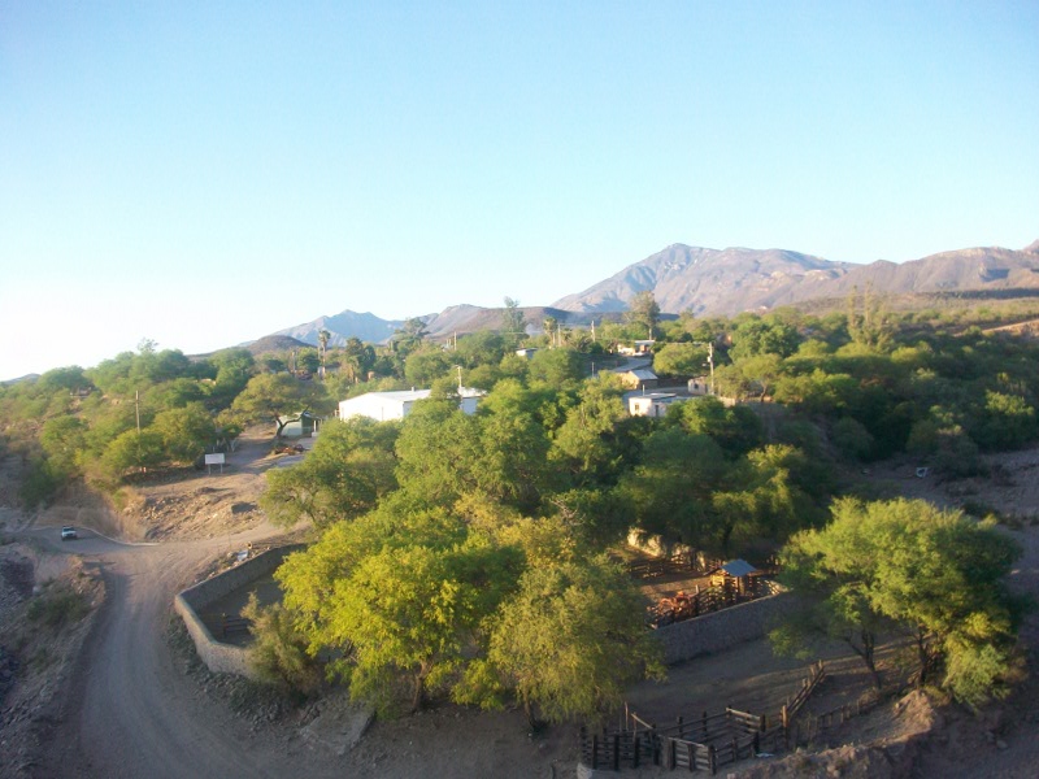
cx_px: 520
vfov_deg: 44.2
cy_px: 390
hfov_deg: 56.8
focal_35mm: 32
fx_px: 960
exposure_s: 1/200
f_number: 2.8
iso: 64
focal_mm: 5.7
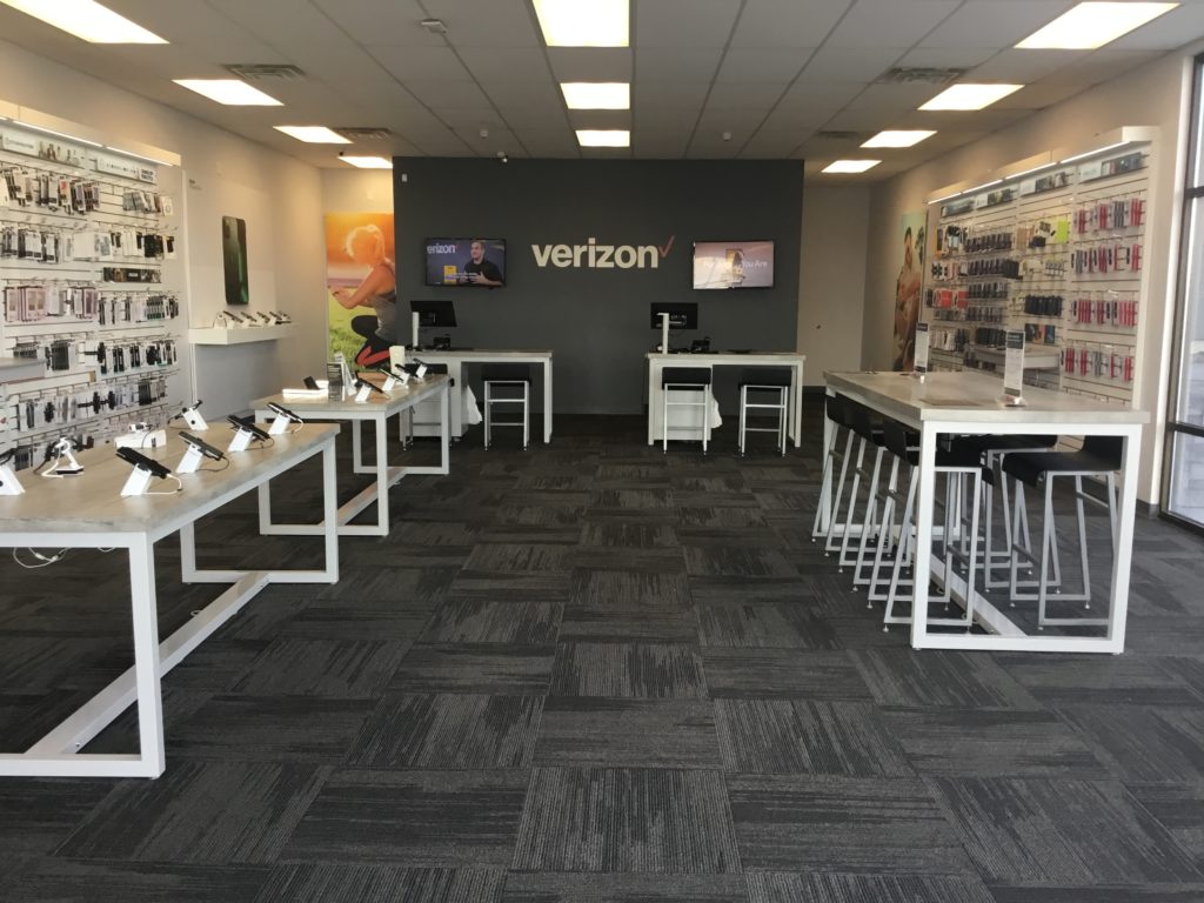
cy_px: 452
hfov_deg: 58.4
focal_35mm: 31
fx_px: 1078
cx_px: 602
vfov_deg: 45.4
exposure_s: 1/40
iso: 25
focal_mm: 3.3
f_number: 2.4
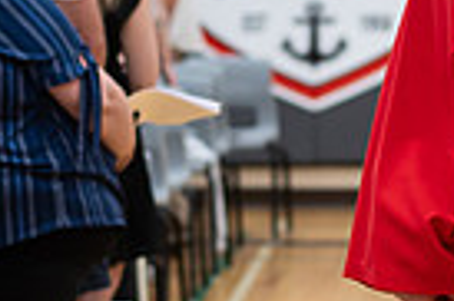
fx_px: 4849
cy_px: 283
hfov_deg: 5.3
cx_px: 575
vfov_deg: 3.6
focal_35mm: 385
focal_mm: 85
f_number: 2.8
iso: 1000
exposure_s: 1/200
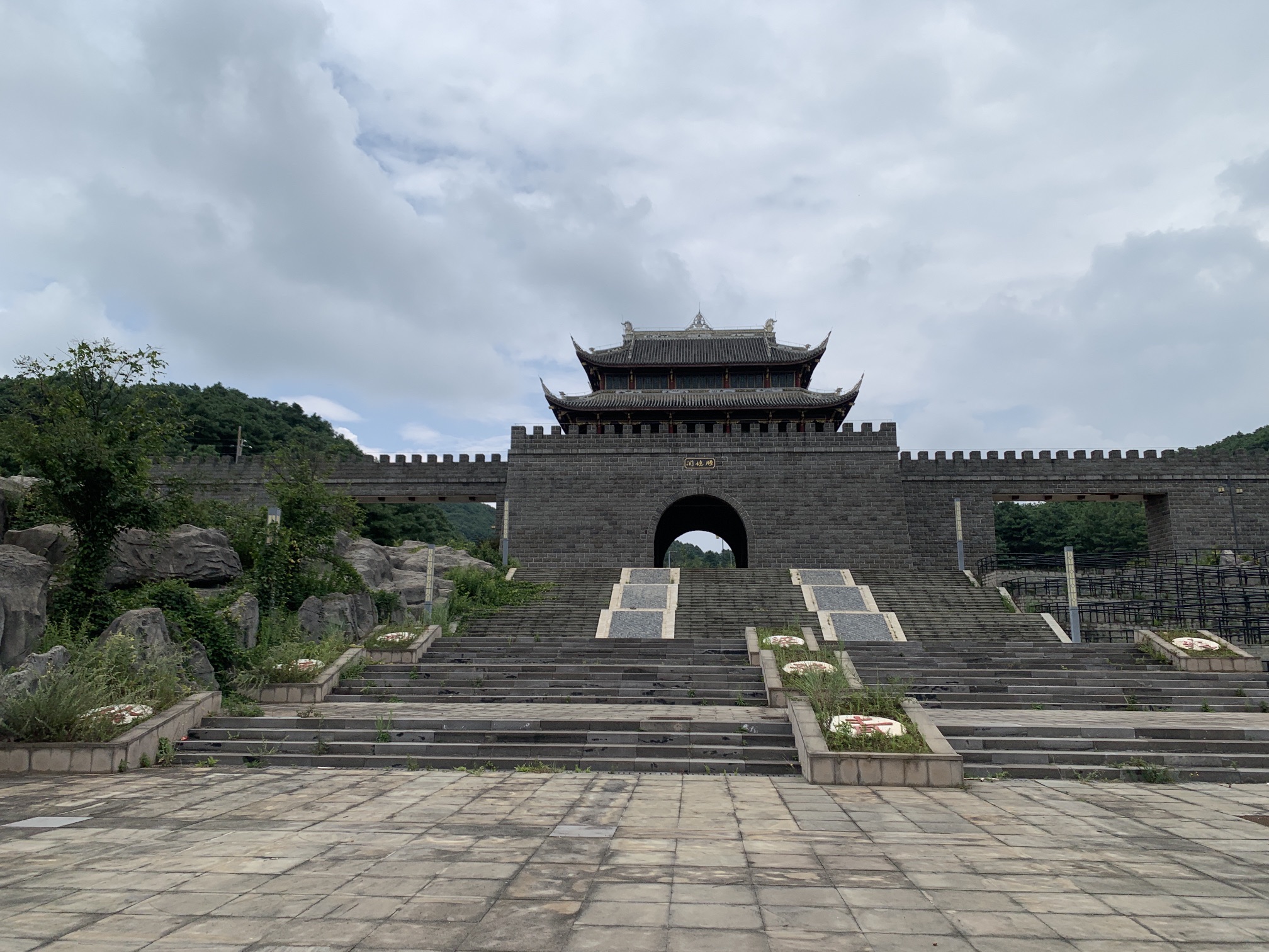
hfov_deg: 67.3
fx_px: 953
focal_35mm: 26
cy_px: 476
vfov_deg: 53.1
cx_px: 634
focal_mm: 4.25
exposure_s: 1/3937
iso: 25
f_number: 1.8
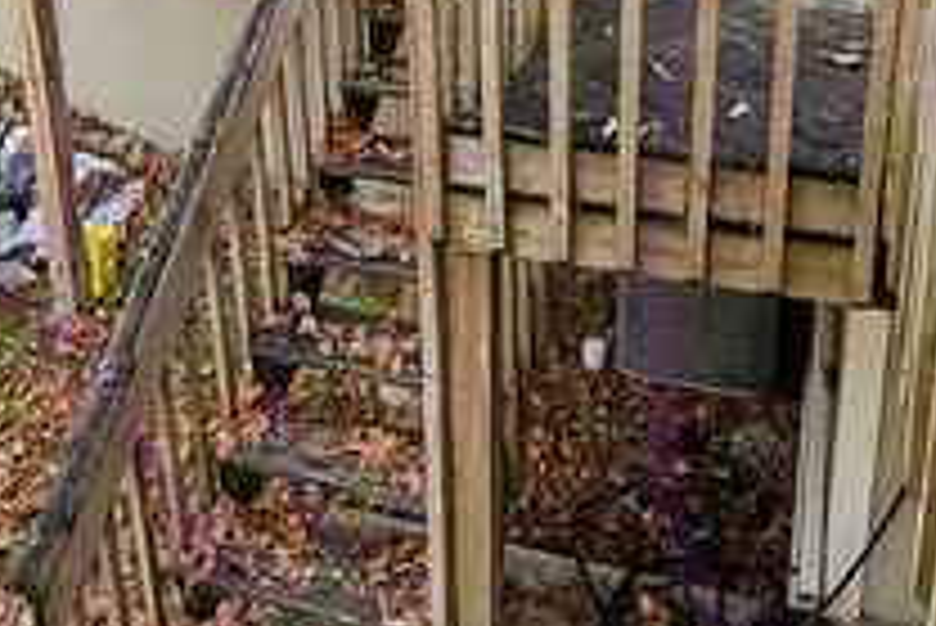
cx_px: 513
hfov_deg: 49.5
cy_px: -56
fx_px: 1015
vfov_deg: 30.7
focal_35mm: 39
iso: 800
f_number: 10
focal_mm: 14
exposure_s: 1/250
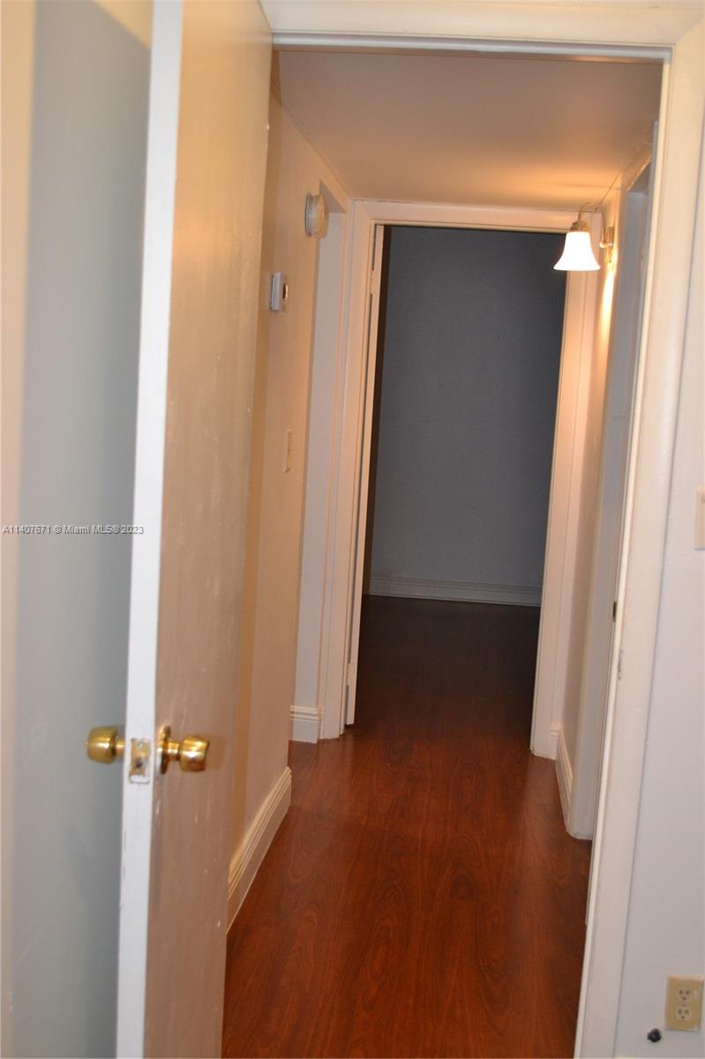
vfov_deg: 49.6
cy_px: 530
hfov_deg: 34.2
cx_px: 352
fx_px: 1147
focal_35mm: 39
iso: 720
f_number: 4.2
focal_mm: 26
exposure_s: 1/60
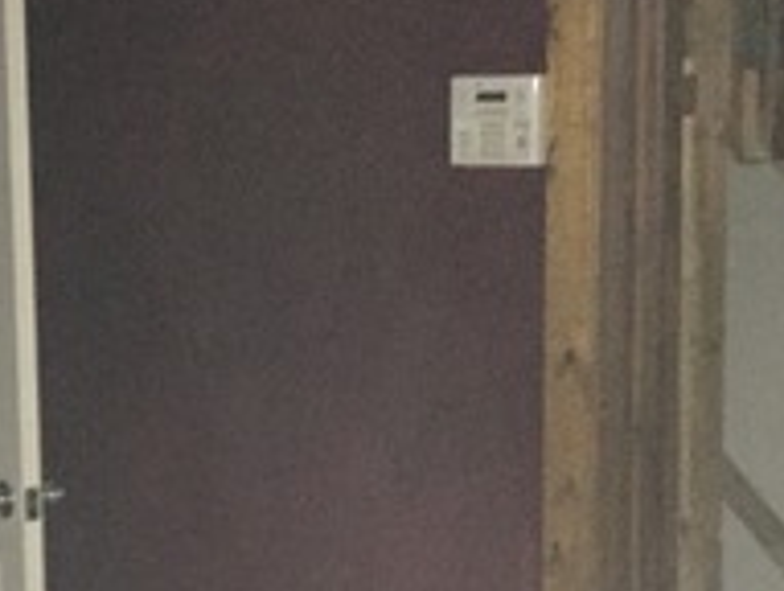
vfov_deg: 15.1
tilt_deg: -12.1
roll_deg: +1.8
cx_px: 230
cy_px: 562
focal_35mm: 97
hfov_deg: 20.1
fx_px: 2201
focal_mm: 4.15
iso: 500
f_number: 2.2
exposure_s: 1/16
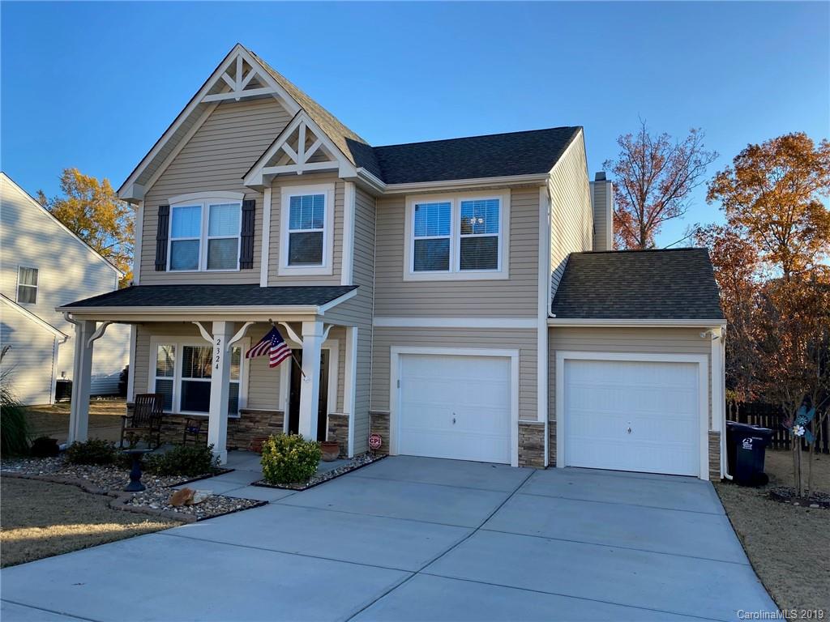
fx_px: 623
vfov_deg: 53.1
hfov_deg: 67.3
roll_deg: -2.4
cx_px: 415
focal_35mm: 26
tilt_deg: +4.5
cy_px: 311
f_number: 1.8
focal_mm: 4.25
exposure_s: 1/912
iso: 32
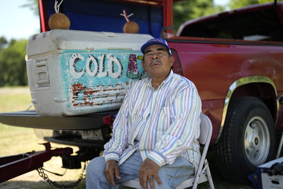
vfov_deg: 27.0
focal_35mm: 50
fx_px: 393
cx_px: 142
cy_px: 94
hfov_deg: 39.6
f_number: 1.2
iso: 1000
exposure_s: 1/32000
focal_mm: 50
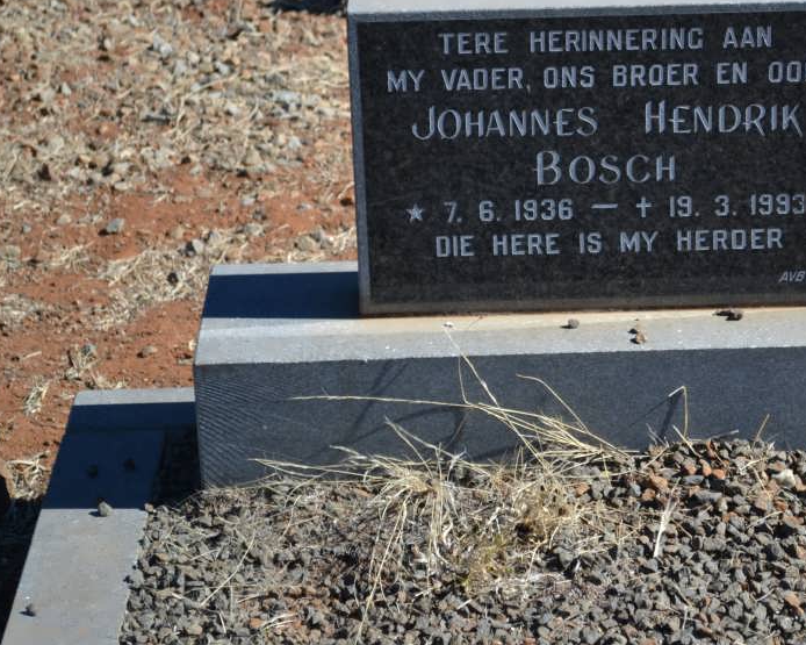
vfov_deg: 11.5
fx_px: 3192
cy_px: 200
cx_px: 609
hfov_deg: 14.3
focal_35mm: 134
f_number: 5.6
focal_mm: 55
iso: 125
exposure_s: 1/125
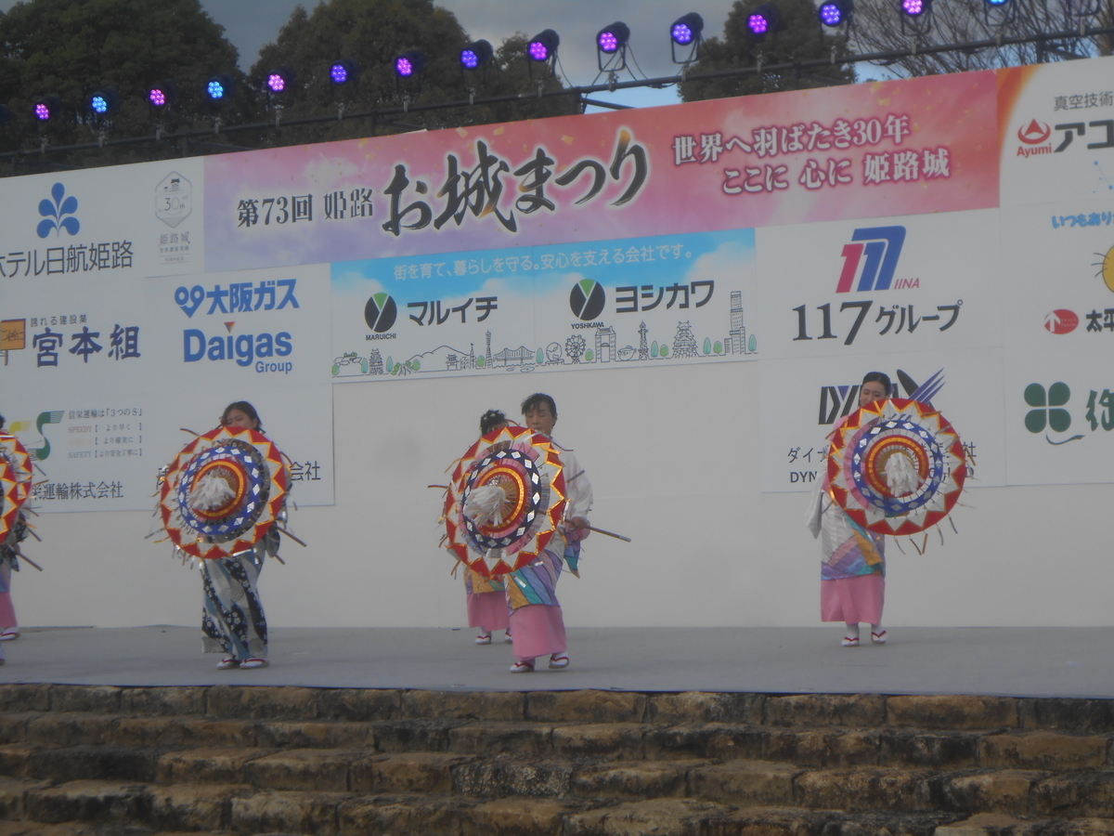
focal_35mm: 93
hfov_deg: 21.1
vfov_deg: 15.9
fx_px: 2993
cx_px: 557
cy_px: 418
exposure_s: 1/640
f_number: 4.6
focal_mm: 16.5
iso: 80
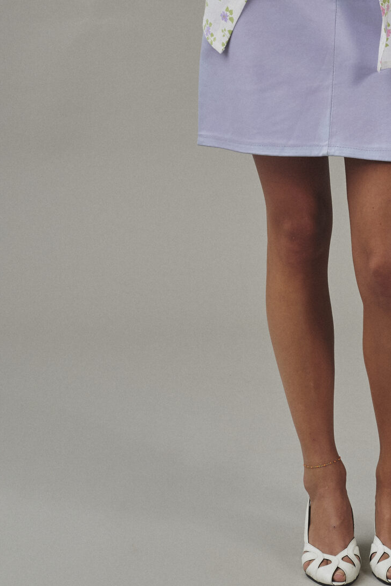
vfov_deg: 12.3
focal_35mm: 165
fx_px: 2685
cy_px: 22
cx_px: 343
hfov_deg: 8.3
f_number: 11
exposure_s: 1/160
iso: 200
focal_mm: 70
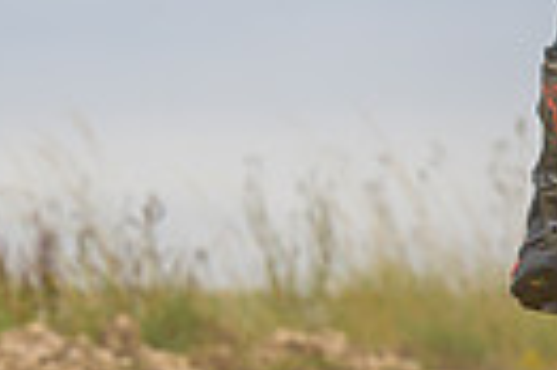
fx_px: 15499
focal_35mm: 1003
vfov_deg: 1.4
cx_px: 829
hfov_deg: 2.1
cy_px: -208
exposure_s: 1/320
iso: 64
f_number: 4
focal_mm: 145
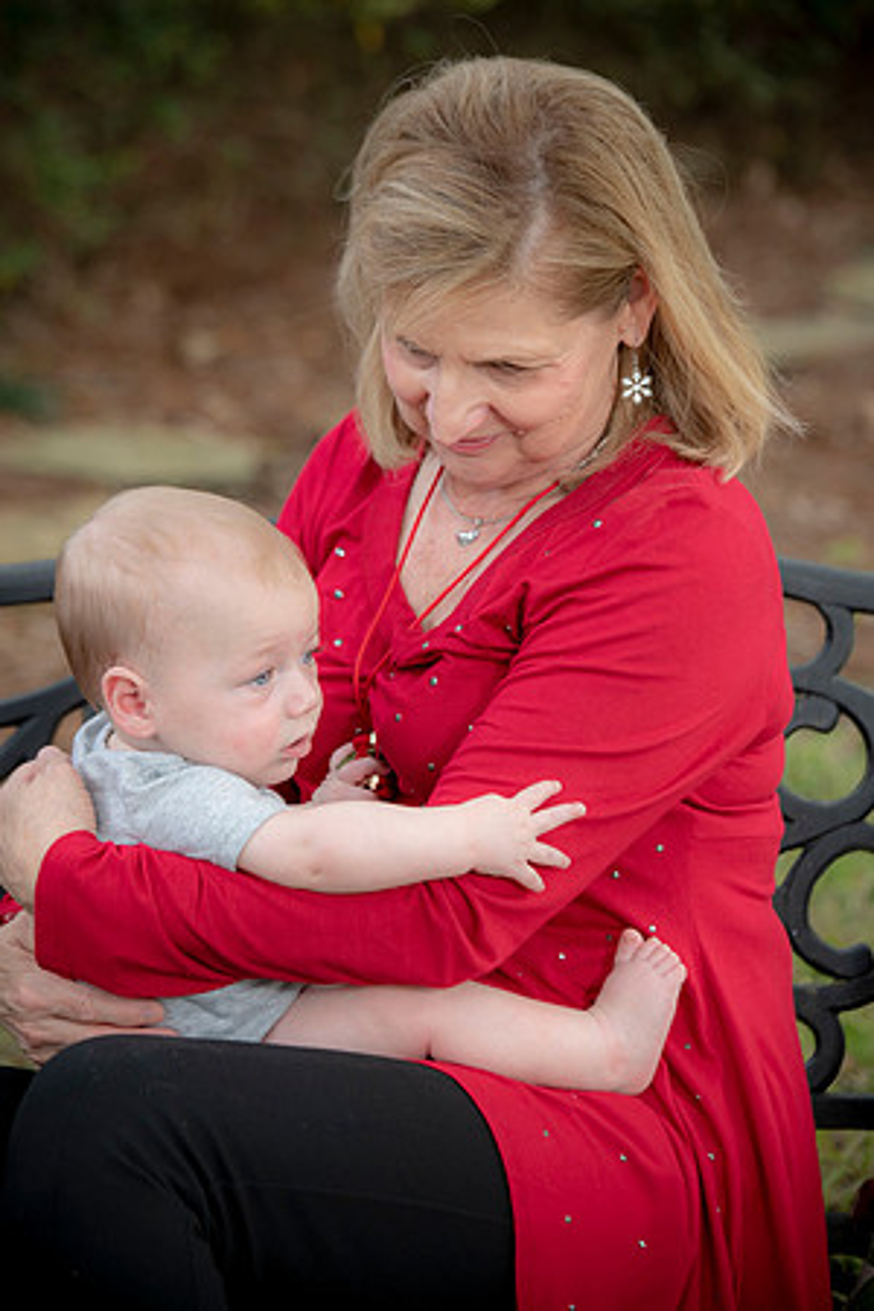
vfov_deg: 17.1
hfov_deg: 11.4
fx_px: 4370
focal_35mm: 120
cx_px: 437
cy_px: 656
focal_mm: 120
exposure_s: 1/200
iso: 320
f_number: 4.5
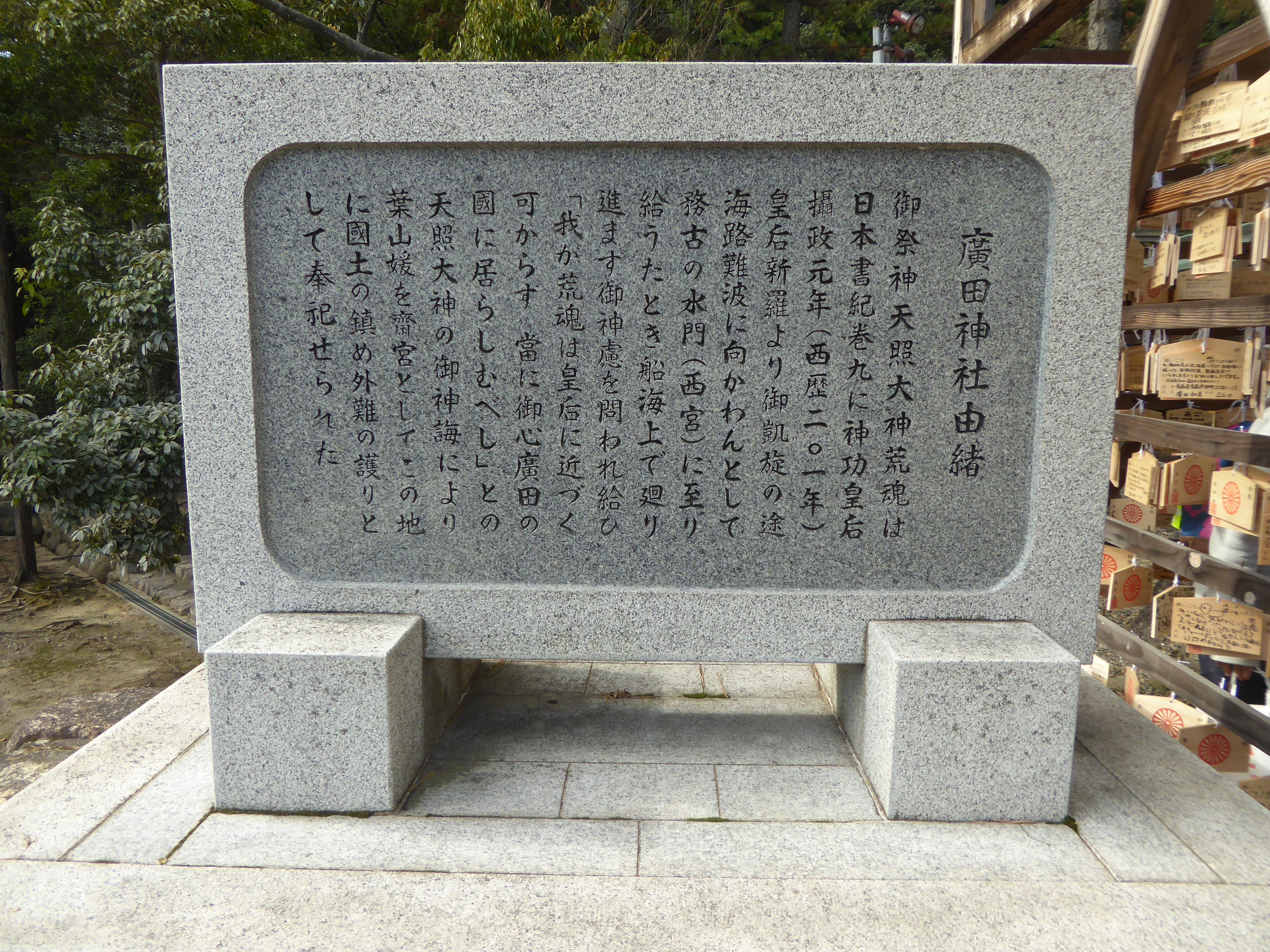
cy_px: 476
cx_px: 635
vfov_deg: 54.9
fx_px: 917
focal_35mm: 25
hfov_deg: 69.4
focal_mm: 4.3
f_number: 3.3
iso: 100
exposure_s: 1/250
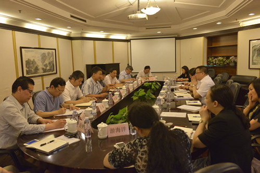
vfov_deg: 44.9
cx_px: 130
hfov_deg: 63.7
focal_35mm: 29
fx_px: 209
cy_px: 86
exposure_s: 1/100
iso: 2500
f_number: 5
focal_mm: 29
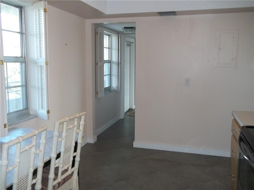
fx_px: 235
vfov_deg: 44.2
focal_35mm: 32
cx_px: 127
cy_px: 95
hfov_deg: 56.8
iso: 160
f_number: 2.9
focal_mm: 5.7
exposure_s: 1/30
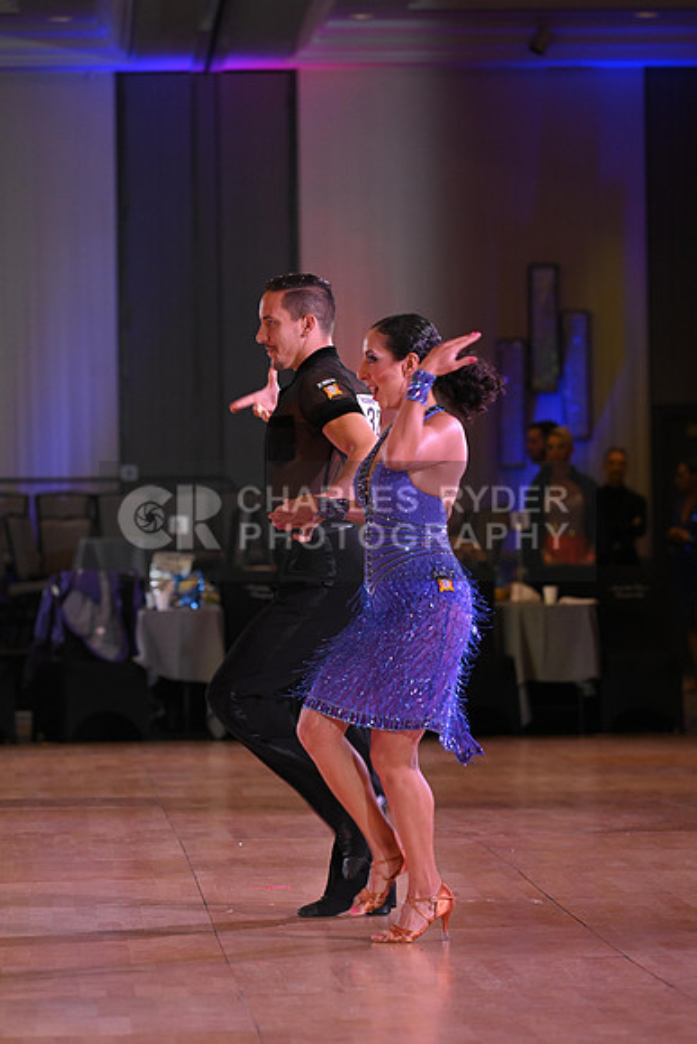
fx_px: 5079
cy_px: 522
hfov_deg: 7.9
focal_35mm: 175
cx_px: 348
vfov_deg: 11.7
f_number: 5
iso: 1600
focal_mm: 175
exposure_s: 1/320
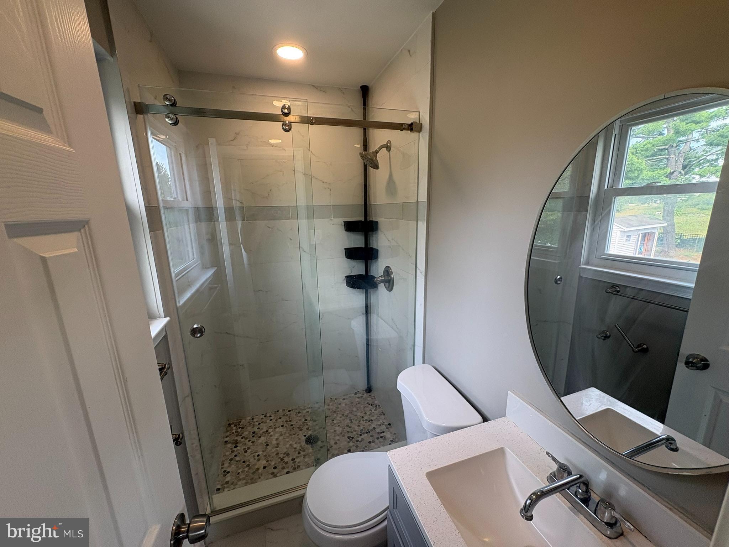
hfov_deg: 102.1
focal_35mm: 14
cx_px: 364
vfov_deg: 85.7
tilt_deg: -11.4
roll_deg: +1.6
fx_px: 295
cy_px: 274
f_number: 2.2
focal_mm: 2.22
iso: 64
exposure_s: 1/120
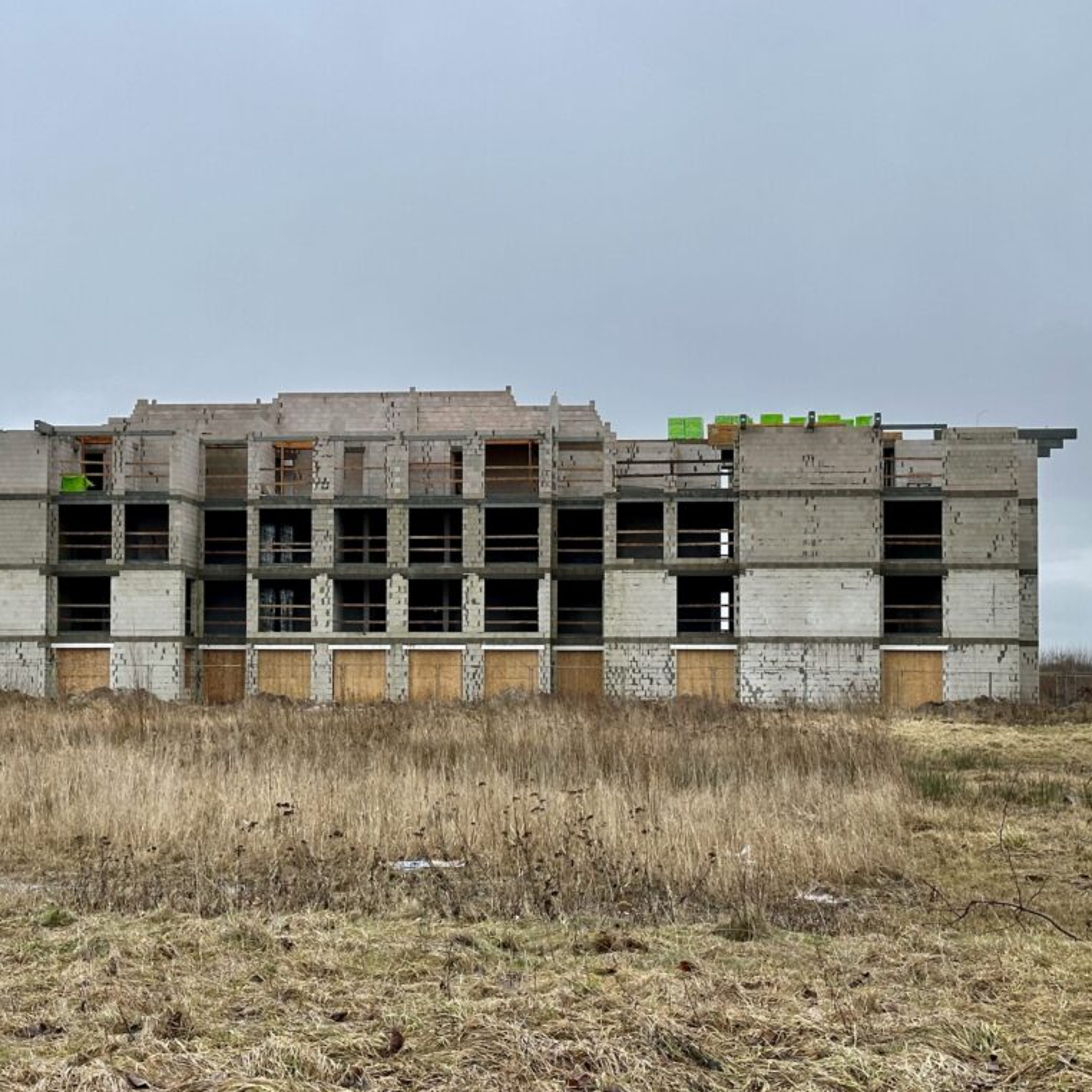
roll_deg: -0.7
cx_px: 390
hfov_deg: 29.9
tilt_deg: +3.3
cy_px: 546
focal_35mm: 57
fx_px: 2034
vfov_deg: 30.0
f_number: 1.78
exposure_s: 1/651
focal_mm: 6.86
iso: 64
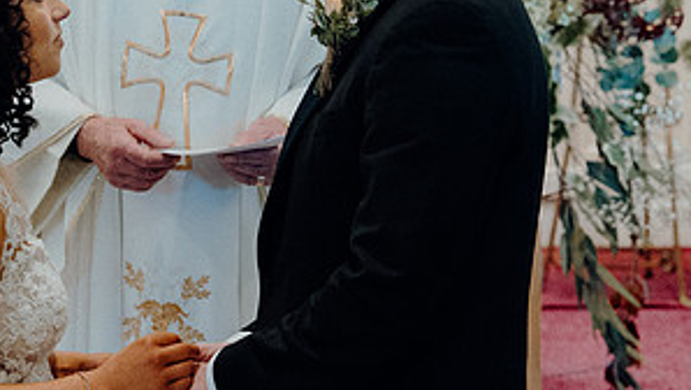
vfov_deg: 7.8
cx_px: 197
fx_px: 2842
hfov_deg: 13.8
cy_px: 94
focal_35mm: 155
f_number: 3.5
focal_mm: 51
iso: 2500
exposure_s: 1/160
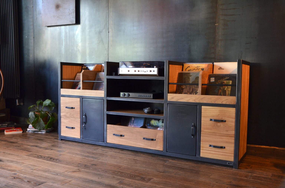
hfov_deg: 49.6
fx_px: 308
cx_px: 142
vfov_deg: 34.1
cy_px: 94
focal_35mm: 39
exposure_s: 1/100
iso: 800
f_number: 2.8
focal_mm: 26
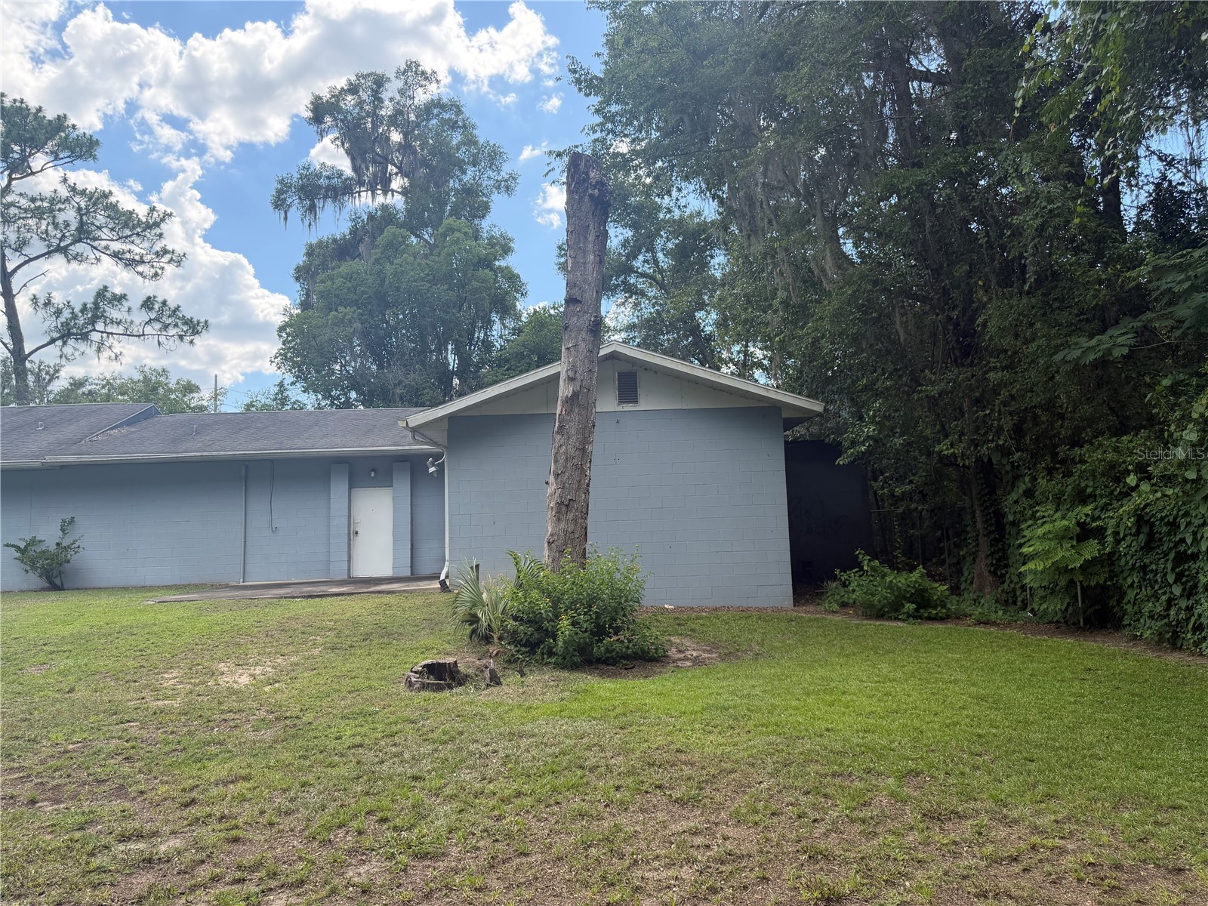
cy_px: 453
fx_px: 838
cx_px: 604
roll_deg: +2.4
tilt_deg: +5.8
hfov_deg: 71.6
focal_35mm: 24
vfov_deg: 56.8
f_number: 1.78
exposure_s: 1/1727
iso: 100
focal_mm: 6.76
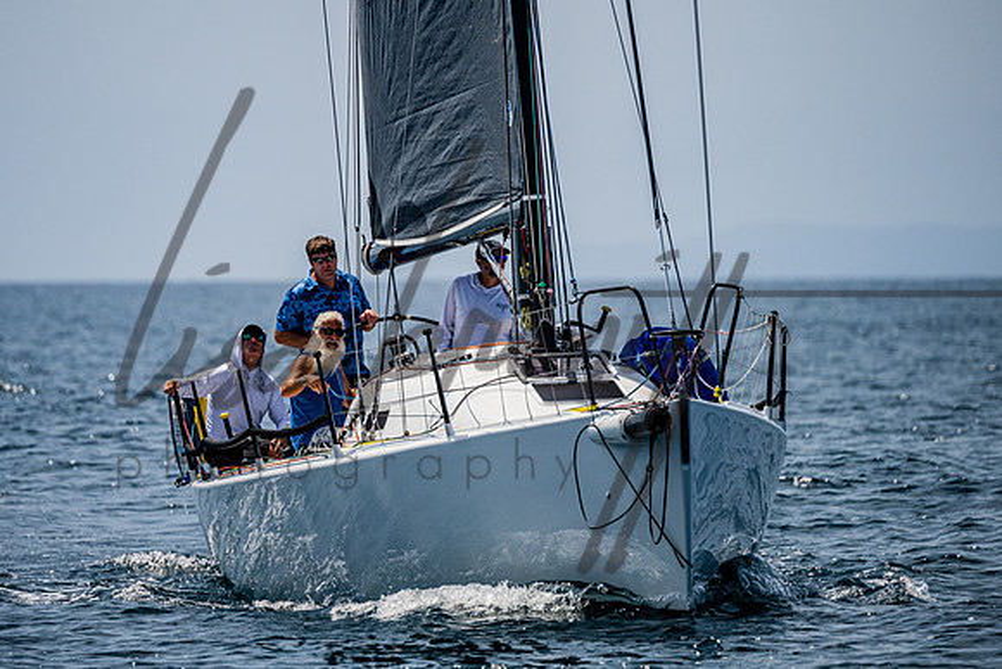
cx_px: 433
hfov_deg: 4.1
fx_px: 13837
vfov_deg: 2.8
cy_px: 264
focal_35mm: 497
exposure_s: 1/4000
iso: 400
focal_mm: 400
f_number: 5.6
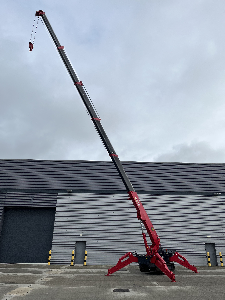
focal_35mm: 26
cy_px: 150
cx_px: 112
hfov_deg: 53.1
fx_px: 225
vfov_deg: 67.3
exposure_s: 1/3876
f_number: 1.6
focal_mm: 5.1
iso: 50
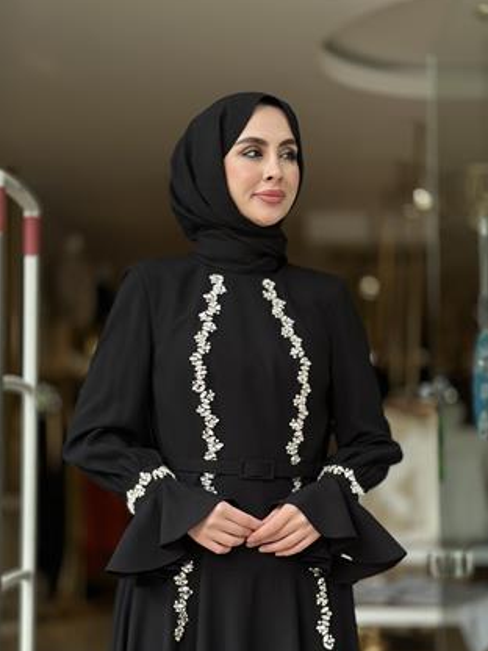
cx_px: 242
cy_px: 397
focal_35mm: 60
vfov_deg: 32.1
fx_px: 1128
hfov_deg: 24.4
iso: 80
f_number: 1.78
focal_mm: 6.86
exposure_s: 1/659
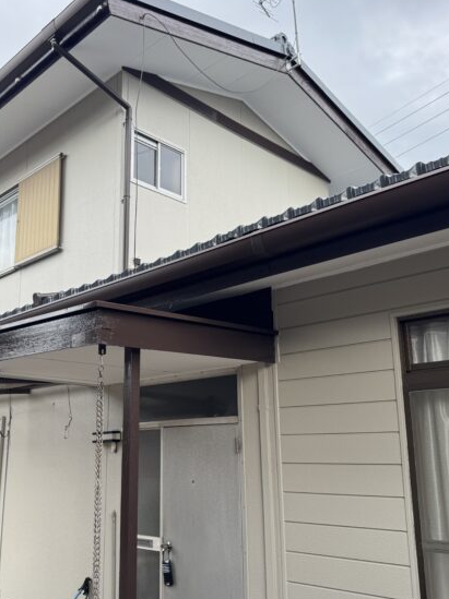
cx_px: 155
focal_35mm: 35
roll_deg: -0.9
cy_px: 313
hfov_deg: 40.2
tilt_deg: +13.8
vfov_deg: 52.6
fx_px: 606
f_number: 1.78
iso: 80
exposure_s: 1/995
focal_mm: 6.76
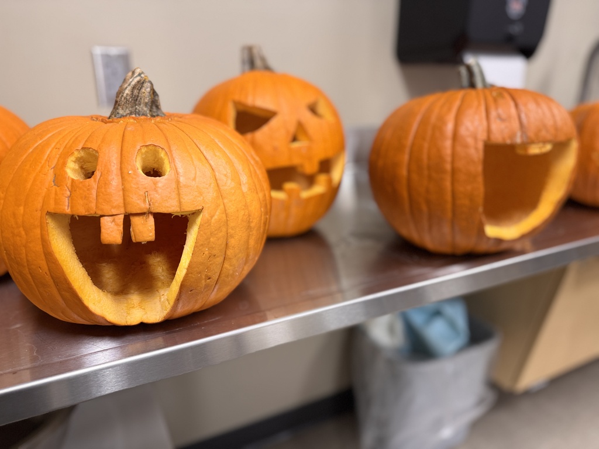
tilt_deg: -20.0
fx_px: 415
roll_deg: +0.7
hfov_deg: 71.6
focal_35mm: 24
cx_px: 300
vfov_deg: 56.8
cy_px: 224
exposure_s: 1/60
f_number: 1.78
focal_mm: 6.76
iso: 200
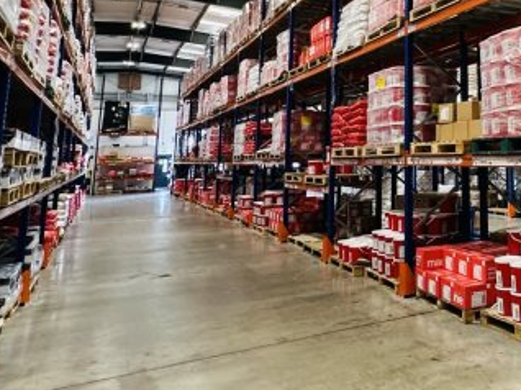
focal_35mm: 37
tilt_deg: +9.3
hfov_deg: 44.3
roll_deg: +1.1
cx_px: 496
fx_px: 556
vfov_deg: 36.9
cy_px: 64
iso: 200
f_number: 2.2
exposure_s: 1/50
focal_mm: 2.22
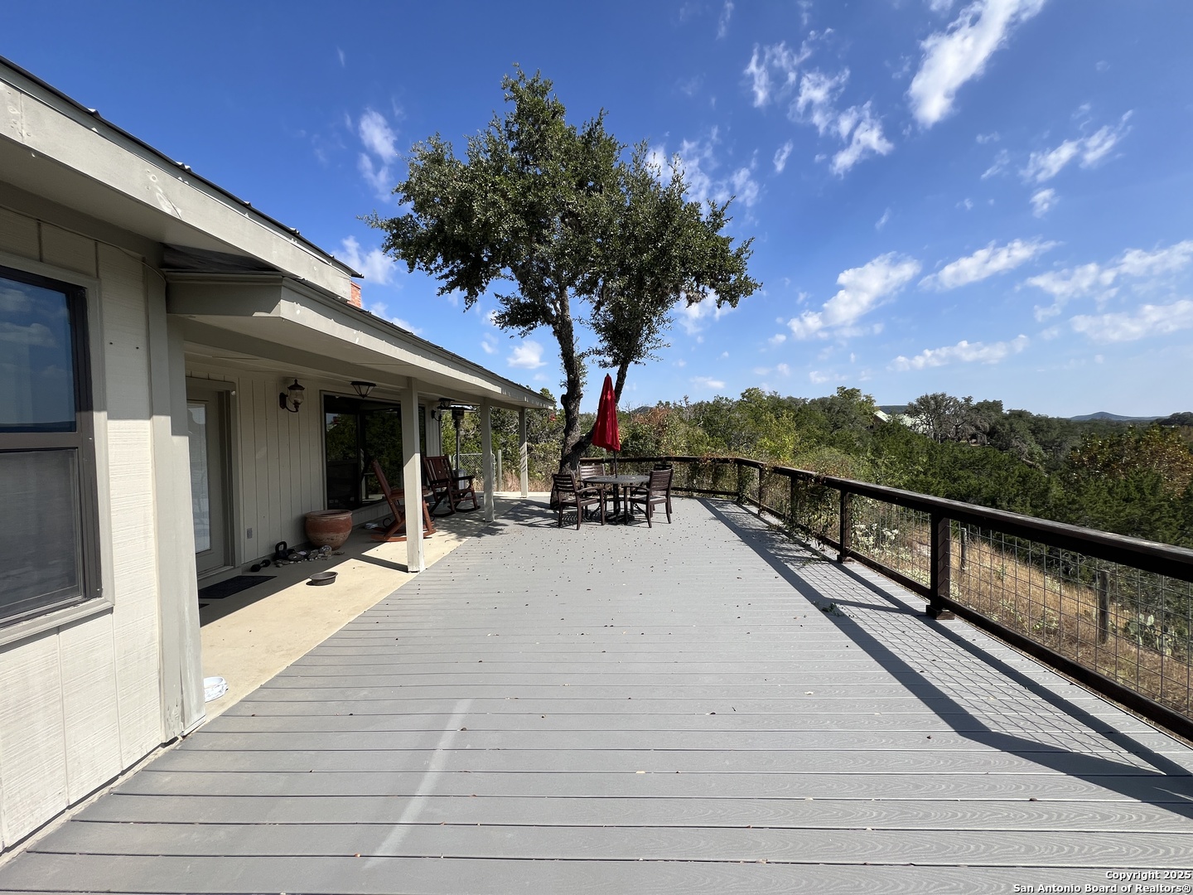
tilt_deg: +0.3
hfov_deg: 106.2
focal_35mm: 13
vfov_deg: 89.9
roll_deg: +2.1
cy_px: 448
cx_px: 596
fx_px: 448
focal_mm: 1.57
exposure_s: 1/1531
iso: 32
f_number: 1.8
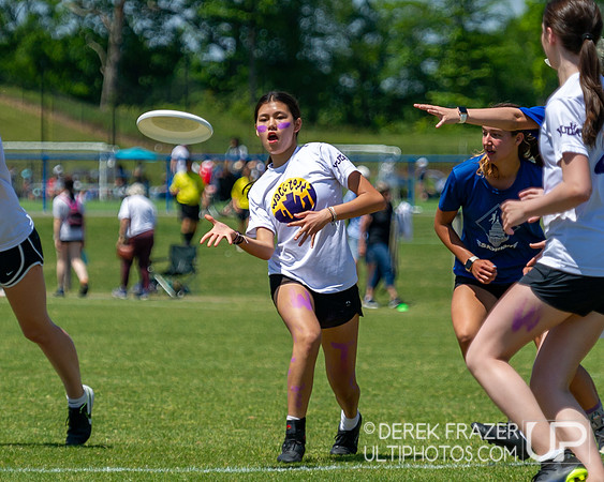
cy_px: 208
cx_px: 287
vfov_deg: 4.1
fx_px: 6707
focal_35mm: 375
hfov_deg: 5.2
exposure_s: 1/3200
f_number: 4
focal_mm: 170
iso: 280
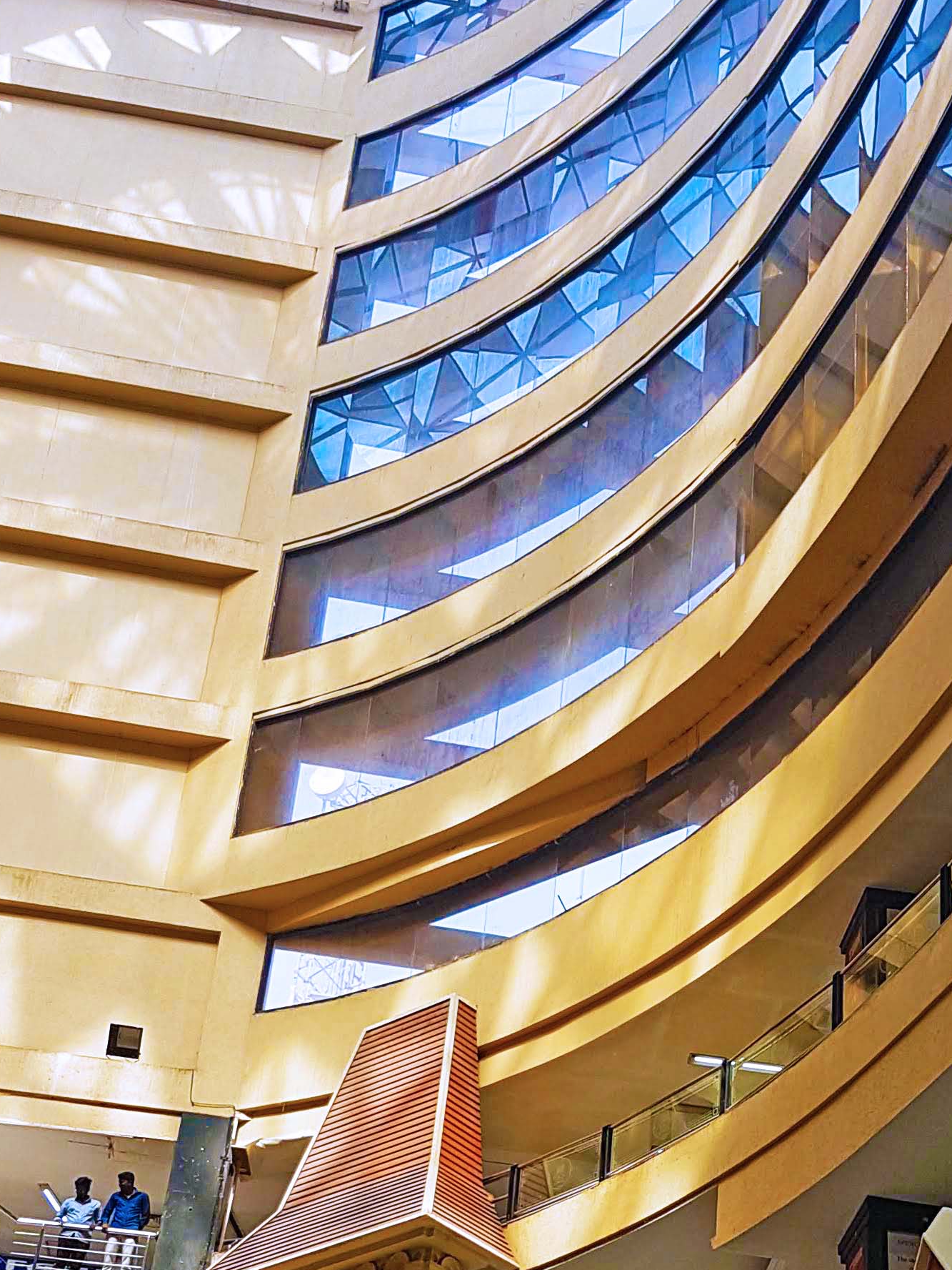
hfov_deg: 24.7
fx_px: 2163
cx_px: 623
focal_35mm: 59
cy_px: 1011
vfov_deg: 31.9
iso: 40
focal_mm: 4.2
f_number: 1.7
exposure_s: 1/239
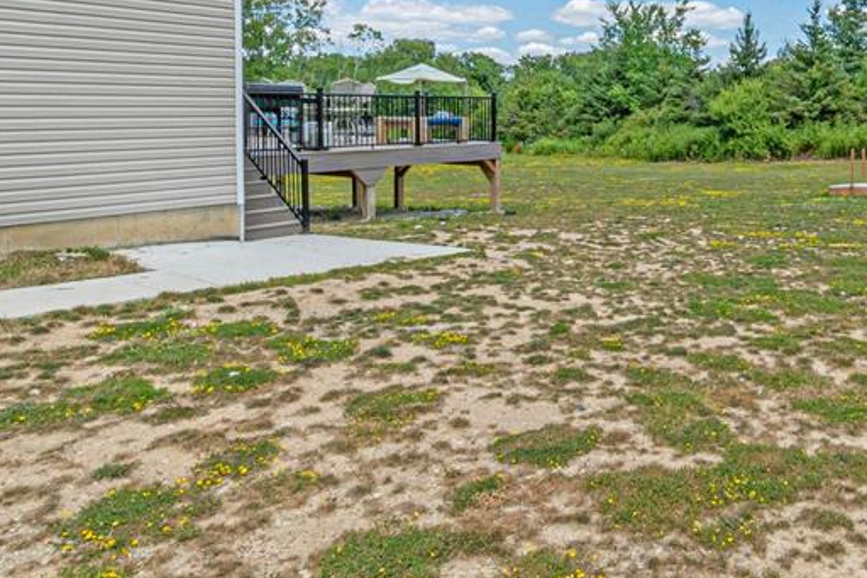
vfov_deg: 42.0
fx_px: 722
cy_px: 132
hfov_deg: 57.7
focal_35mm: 30
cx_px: 684
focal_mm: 10
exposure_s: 1/160
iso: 400
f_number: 20
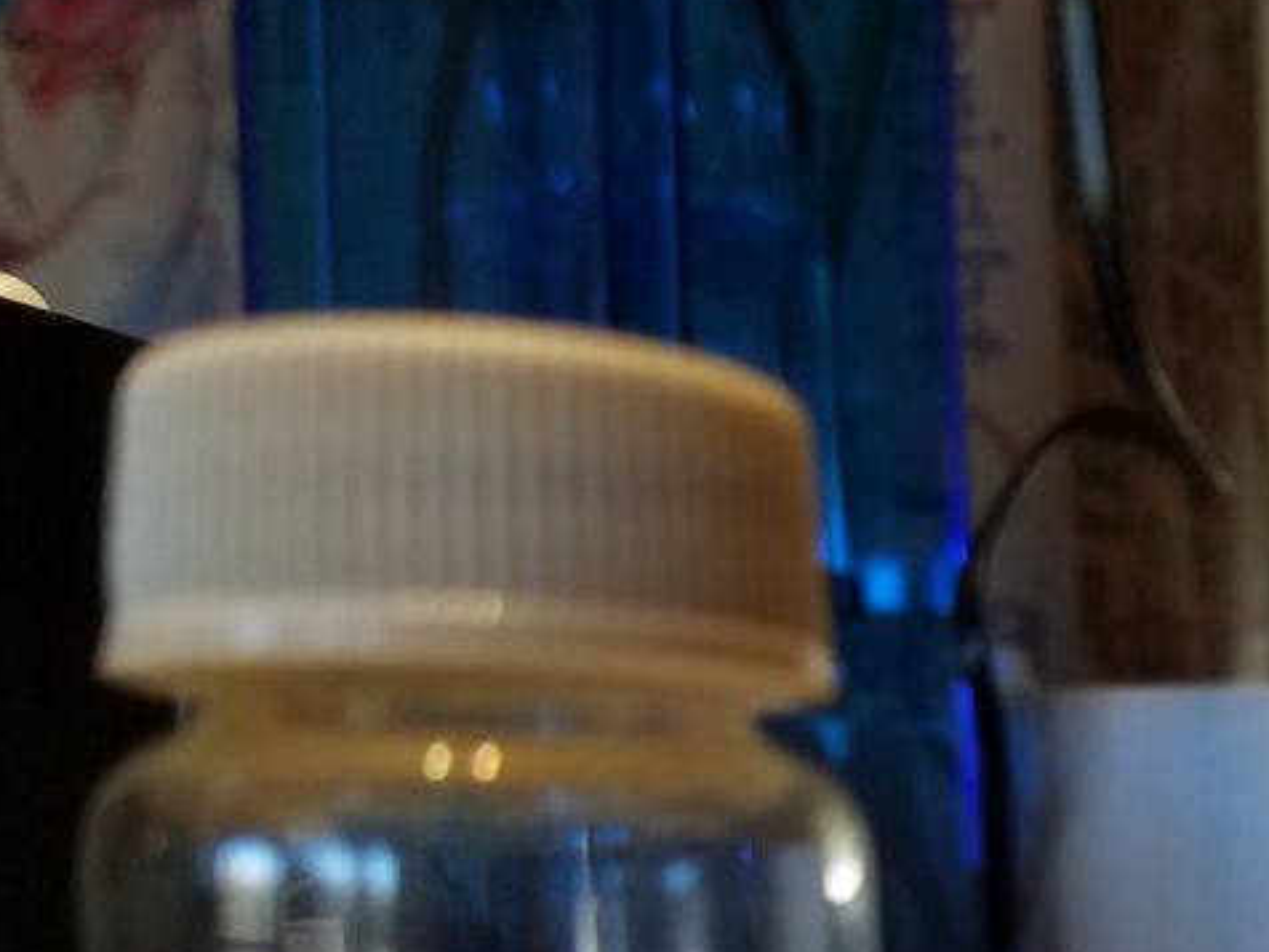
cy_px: 1087
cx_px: 1526
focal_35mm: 66
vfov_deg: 21.0
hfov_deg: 26.2
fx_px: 2420
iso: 80
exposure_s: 1/60
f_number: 1.7
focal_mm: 4.2
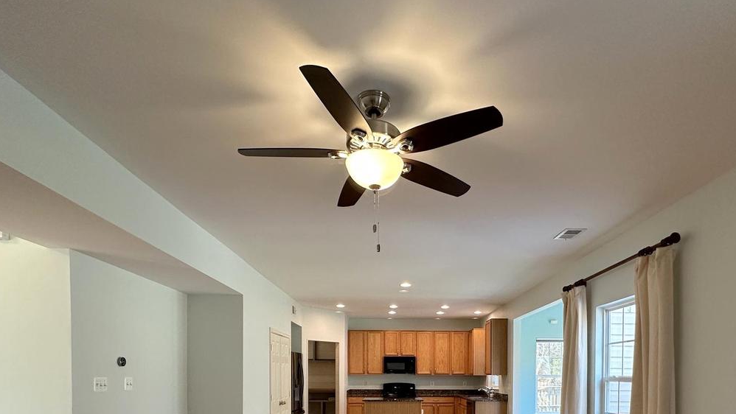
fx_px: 429
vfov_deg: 45.9
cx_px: 409
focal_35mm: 22
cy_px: 383
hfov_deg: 80.9
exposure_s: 1/120
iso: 200
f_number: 2.2
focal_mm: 2.22
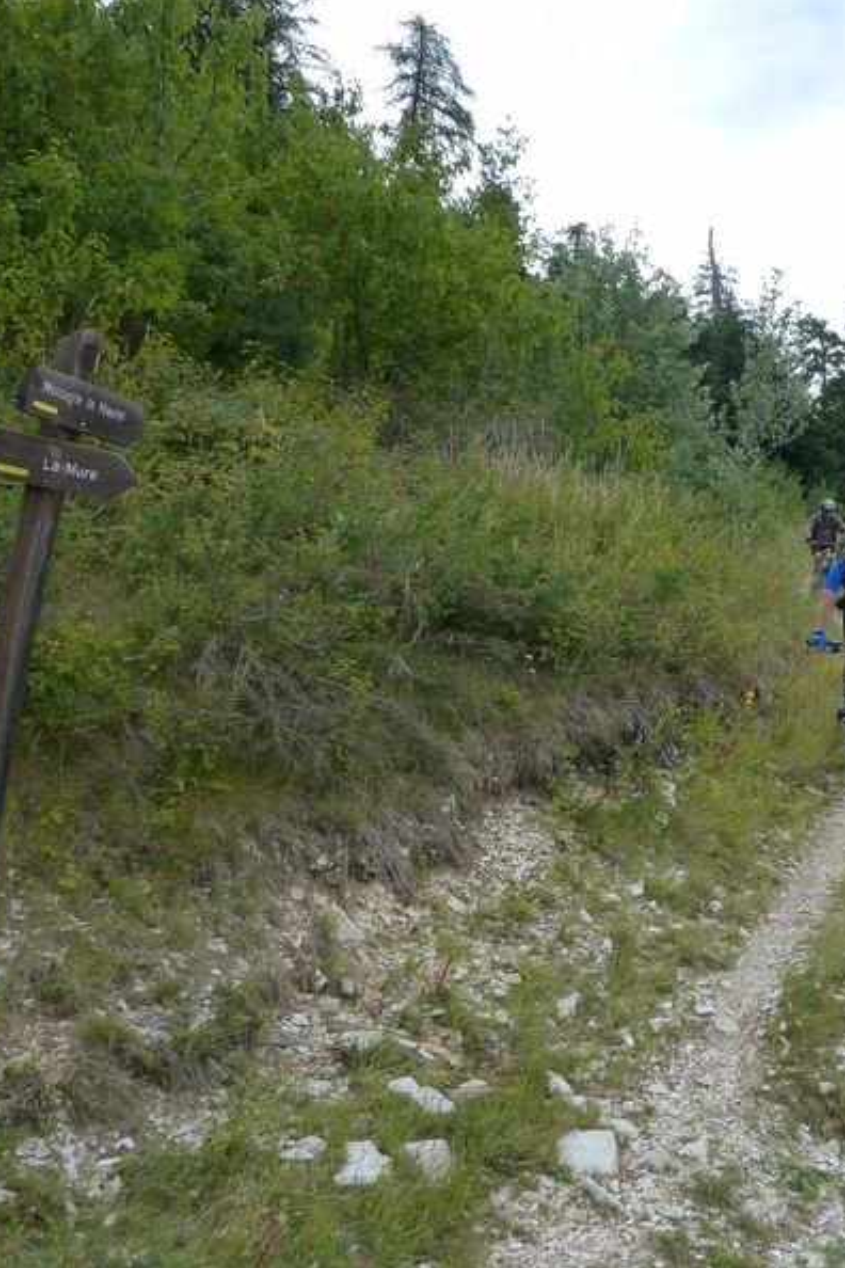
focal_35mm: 35
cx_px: 758
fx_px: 1232
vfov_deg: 54.4
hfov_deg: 35.6
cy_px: 632
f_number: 4.5
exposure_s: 1/400
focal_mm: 4.1
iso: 125
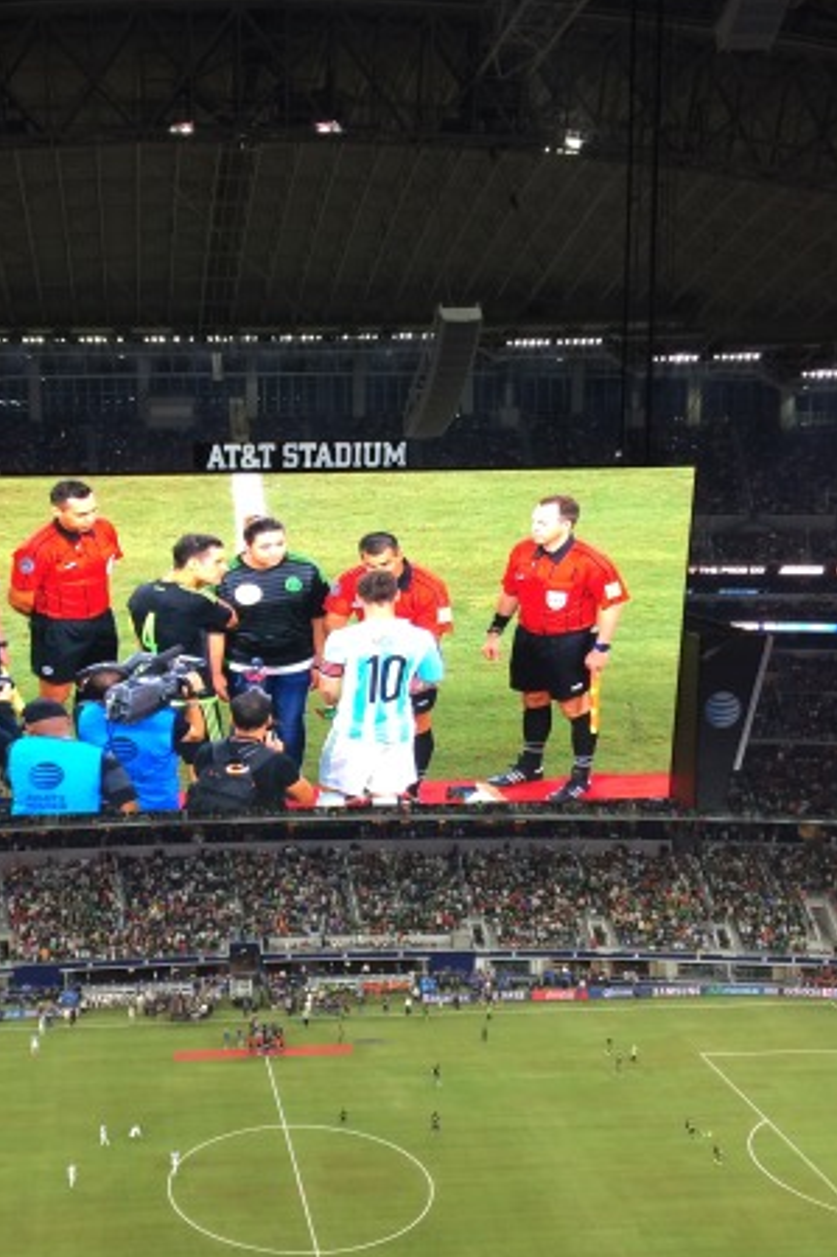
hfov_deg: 30.7
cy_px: 658
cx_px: 218
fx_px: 1501
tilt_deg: -7.8
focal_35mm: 43
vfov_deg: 45.4
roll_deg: +2.0
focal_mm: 4.15
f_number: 2.2
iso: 40
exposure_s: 1/30
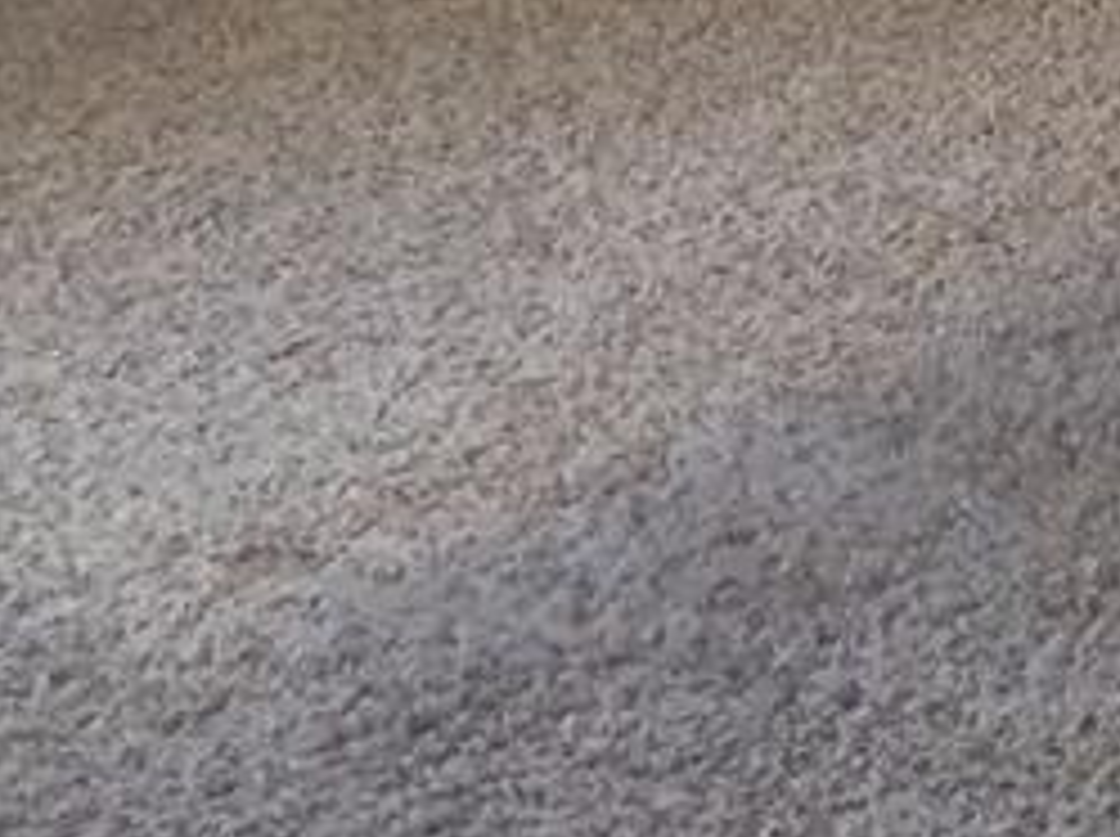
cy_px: -1296
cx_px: 2924
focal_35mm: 175
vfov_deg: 7.8
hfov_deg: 9.7
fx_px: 5654
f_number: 2.2
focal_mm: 4.15
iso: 64
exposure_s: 1/30
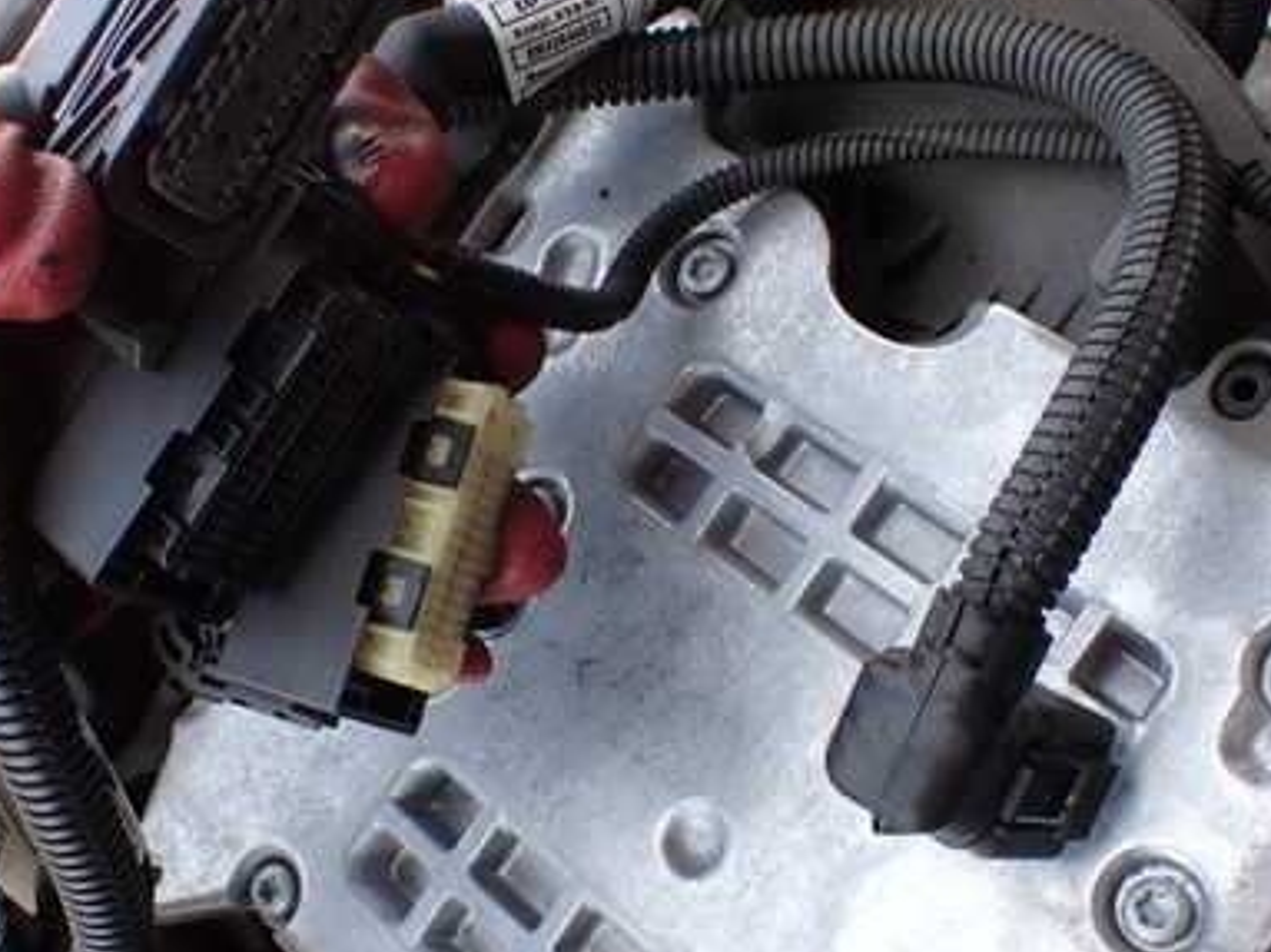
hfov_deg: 40.4
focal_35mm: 47
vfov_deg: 30.8
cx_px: 631
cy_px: 534
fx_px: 1725
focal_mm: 5.4
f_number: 3.2
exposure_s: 1/125
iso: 125
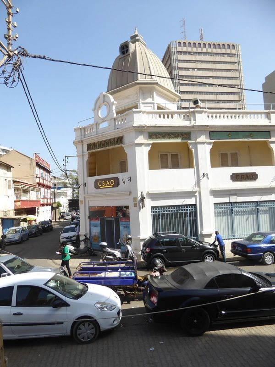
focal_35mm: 25
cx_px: 138
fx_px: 265
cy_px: 184
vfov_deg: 69.4
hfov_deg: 54.9
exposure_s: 1/640
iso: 80
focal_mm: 4.3
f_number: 3.3
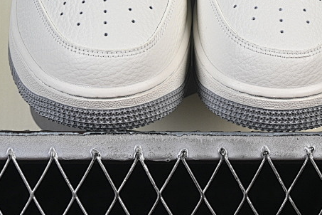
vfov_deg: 7.6
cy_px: -31
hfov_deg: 11.5
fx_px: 1601
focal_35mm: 179
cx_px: 198
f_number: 8
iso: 160
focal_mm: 50
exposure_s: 1/80
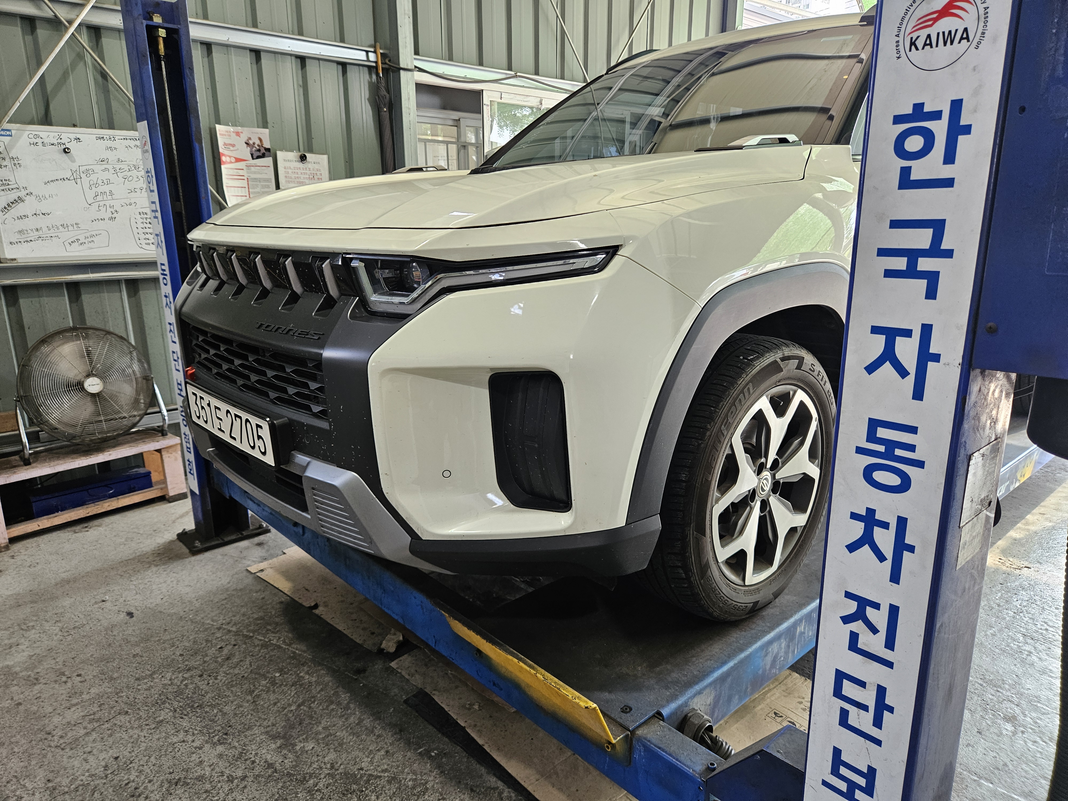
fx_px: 710
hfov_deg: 73.9
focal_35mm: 23
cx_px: 534
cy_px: 400
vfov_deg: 58.9
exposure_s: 1/207
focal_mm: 5.4
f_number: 1.8
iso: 160
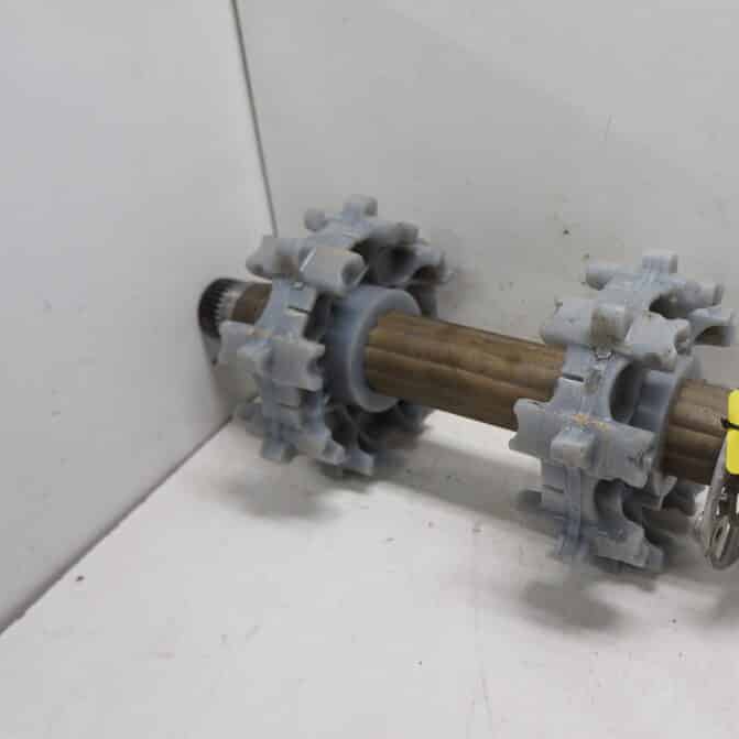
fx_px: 845
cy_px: 367
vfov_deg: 47.2
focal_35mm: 35
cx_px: 545
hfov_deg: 45.7
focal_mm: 18
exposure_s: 1/60
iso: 160
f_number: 4
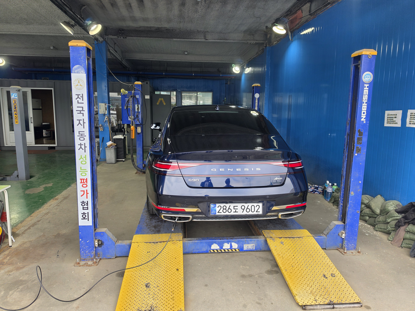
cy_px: 156
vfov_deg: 58.9
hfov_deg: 73.9
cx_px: 208
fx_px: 276
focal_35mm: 23
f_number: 1.4
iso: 25
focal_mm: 6.5
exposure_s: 1/120
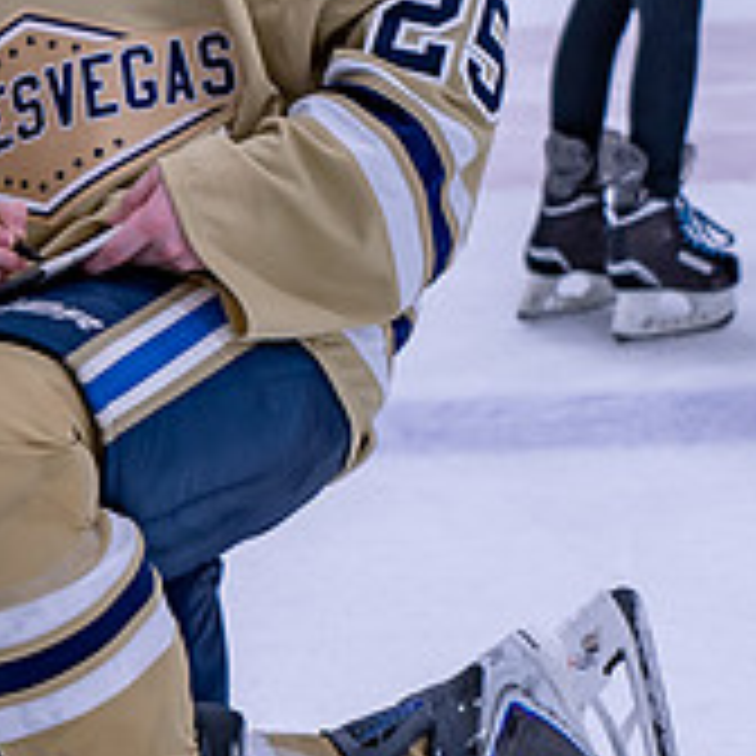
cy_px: 101
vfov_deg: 6.9
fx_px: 6301
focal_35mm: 255
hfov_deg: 6.8
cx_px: -2
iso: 160
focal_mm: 48
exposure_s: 1/250
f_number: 3.5
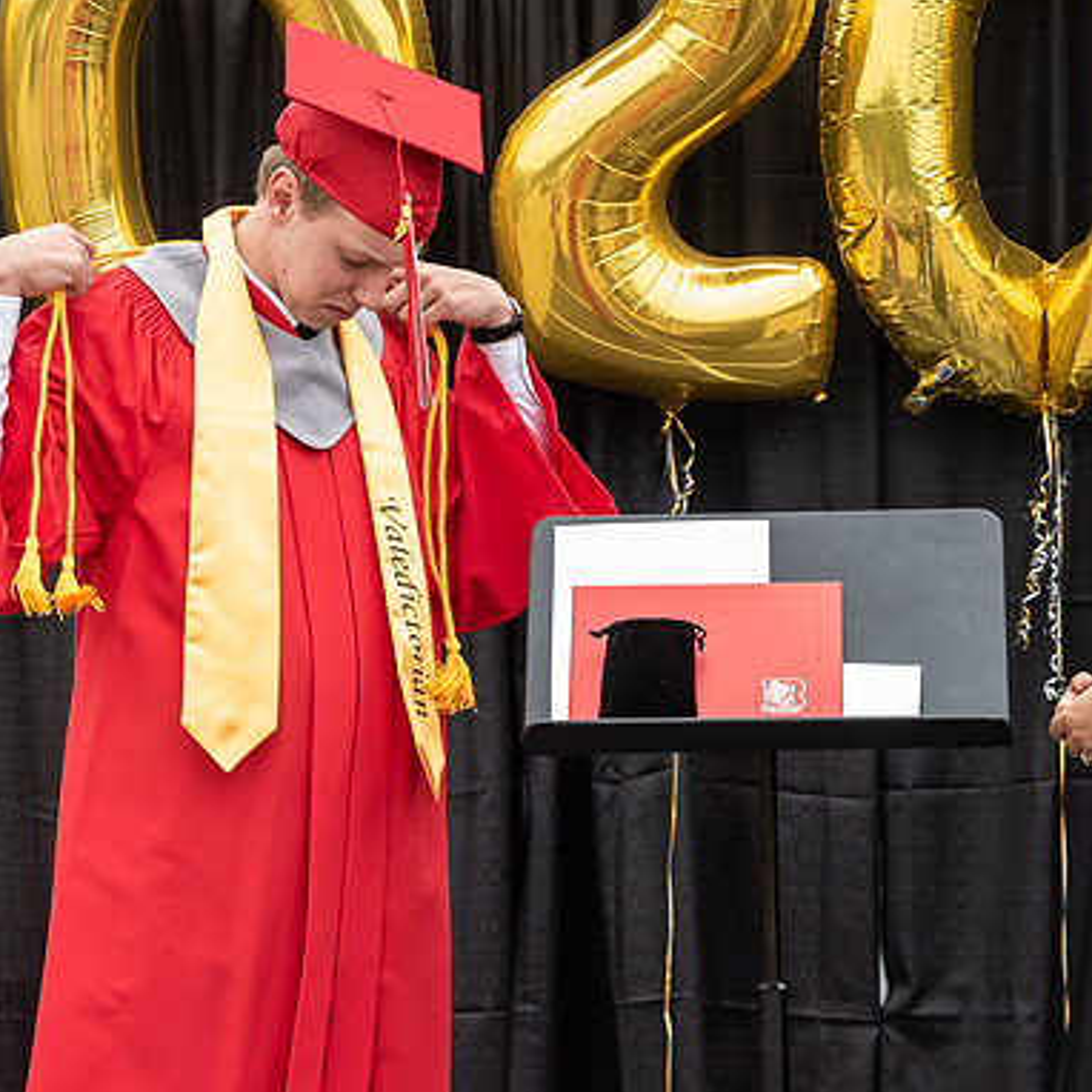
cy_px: 788
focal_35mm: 141
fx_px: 5032
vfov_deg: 12.4
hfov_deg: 12.4
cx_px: 397
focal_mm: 60
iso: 500
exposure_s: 1/320
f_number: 5
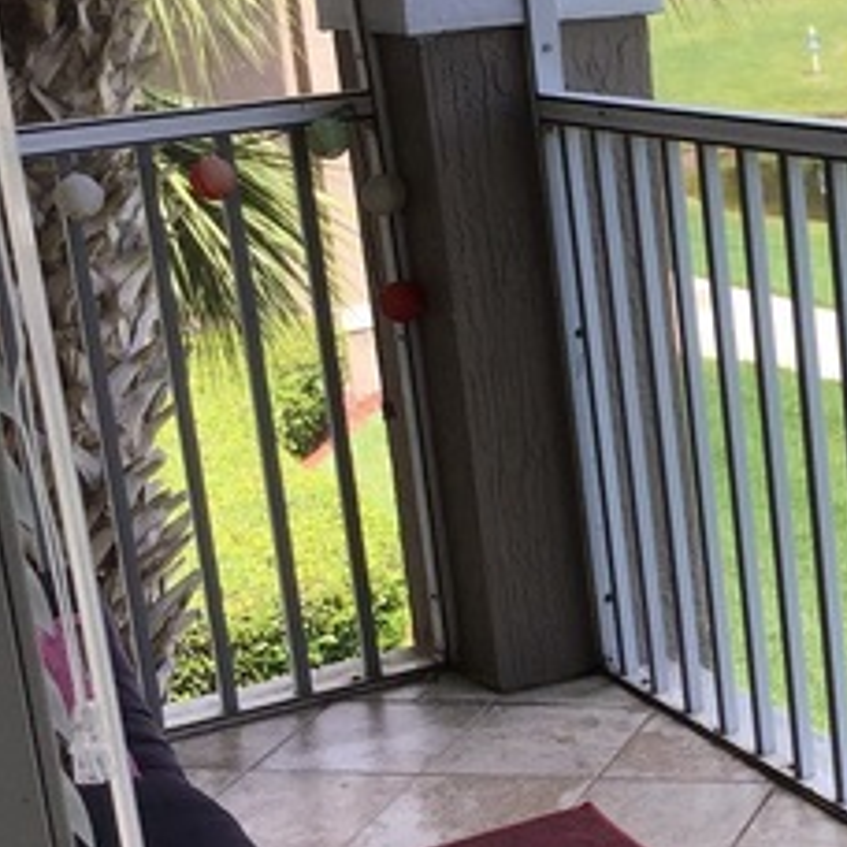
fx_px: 2215
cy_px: 364
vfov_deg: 21.6
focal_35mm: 80
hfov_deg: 20.5
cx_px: 968
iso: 25
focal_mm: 3.3
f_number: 2.4
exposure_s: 1/274
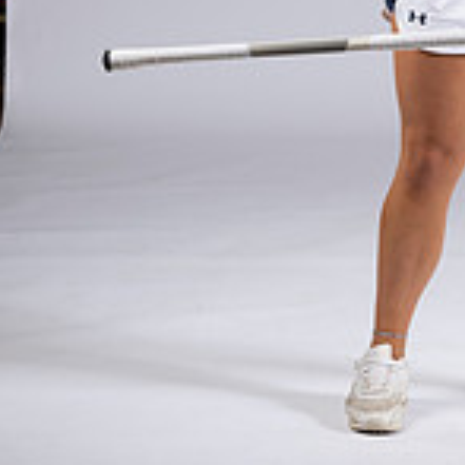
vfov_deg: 7.7
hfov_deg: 7.7
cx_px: 465
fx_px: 3450
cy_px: -47
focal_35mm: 227
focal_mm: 87
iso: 250
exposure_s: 1/200
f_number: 6.3
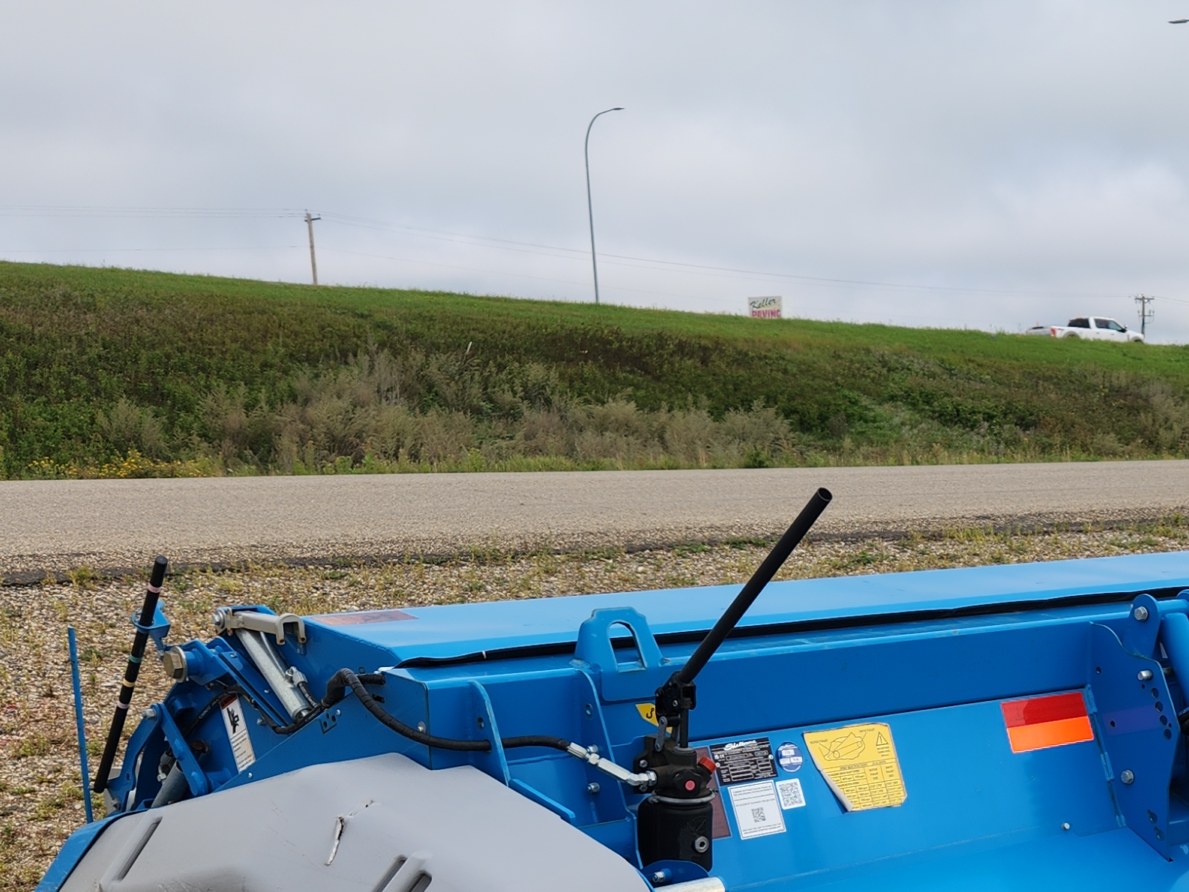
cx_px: 1216
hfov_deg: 30.6
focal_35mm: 58
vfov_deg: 24.1
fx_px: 1993
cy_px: 891
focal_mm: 5.4
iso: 20
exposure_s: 1/1047
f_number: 1.8
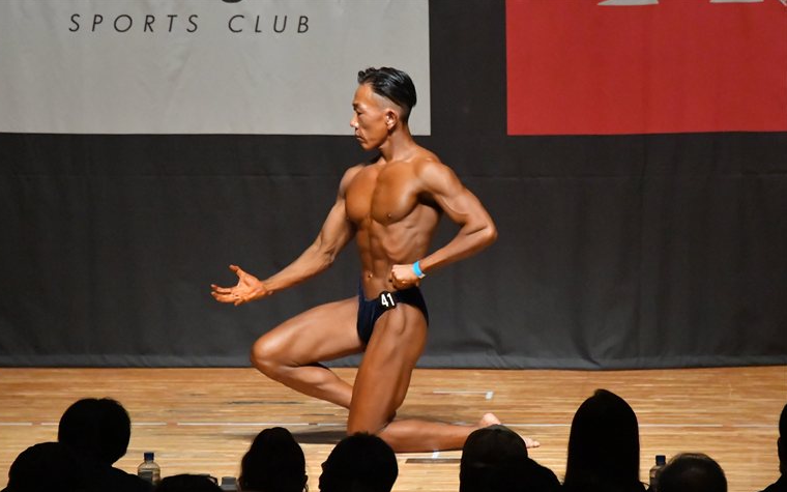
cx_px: 387
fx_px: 6349
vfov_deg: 4.4
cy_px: 264
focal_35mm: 296
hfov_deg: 7.1
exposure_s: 1/400
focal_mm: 190
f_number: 5.6
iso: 12800
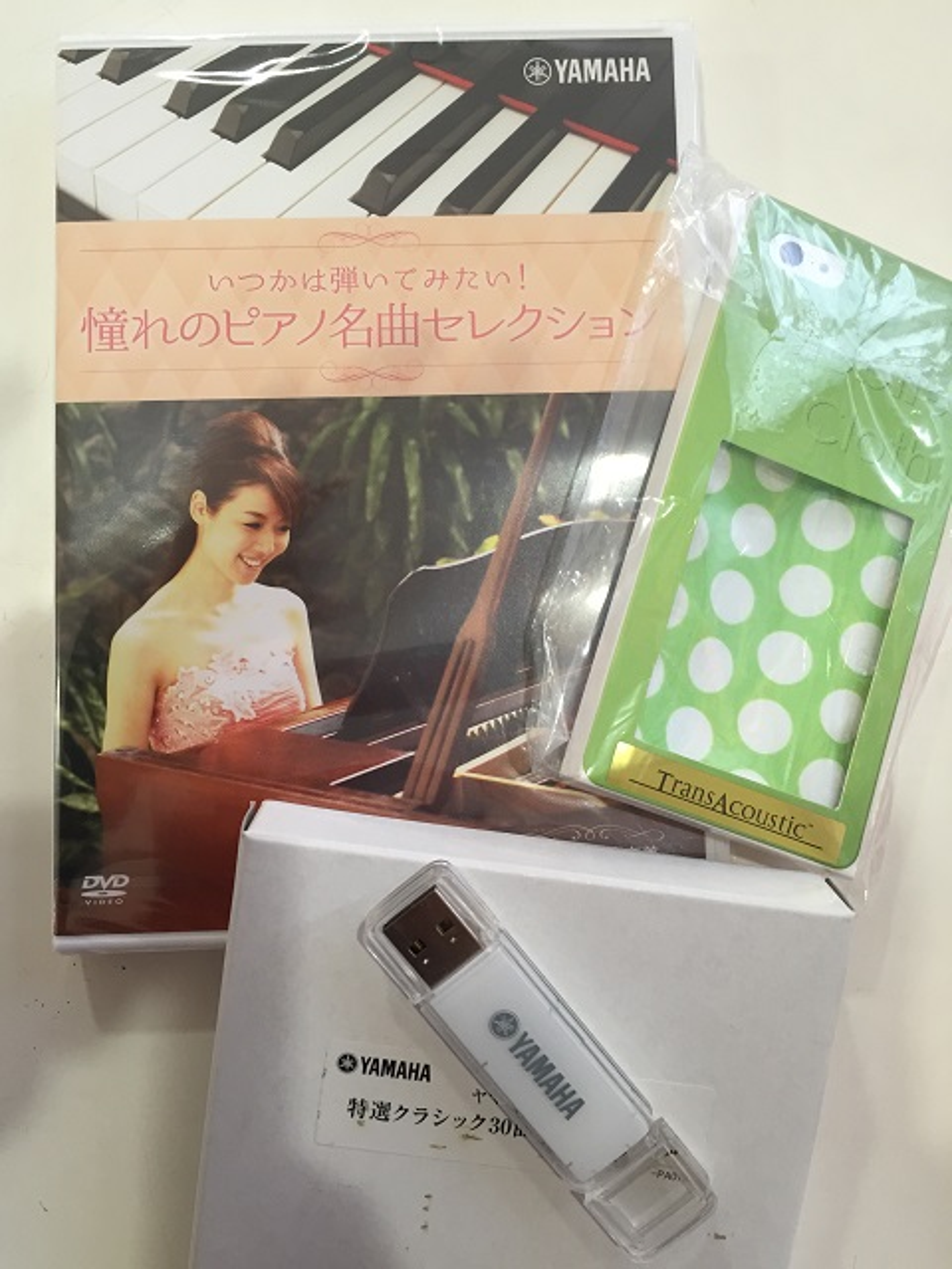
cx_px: 476
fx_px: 1063
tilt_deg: -84.0
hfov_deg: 48.2
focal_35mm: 29
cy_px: 634
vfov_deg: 61.7
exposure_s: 1/33
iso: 125
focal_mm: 4.15
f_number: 2.2
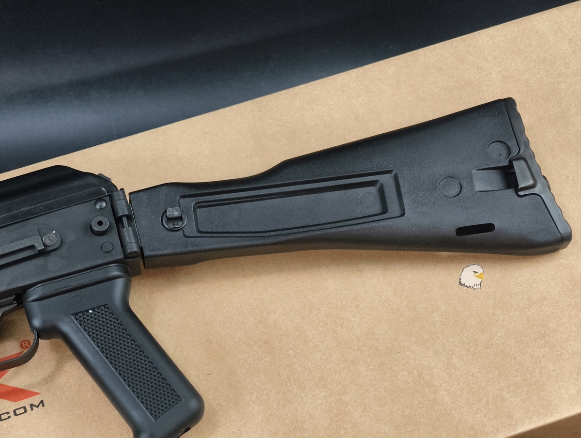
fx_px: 1429
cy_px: 219
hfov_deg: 23.0
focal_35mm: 85
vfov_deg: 17.4
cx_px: 290
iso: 1271
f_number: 2.67
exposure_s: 1/30
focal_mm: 22.48
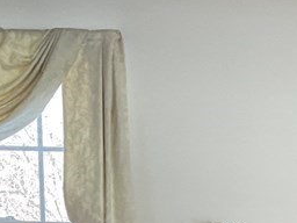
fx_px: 995
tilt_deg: -8.9
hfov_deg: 15.0
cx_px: 515
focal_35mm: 116
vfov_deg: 11.6
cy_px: 424
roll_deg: -1.7
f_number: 1.8
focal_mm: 3
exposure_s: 1/60
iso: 100
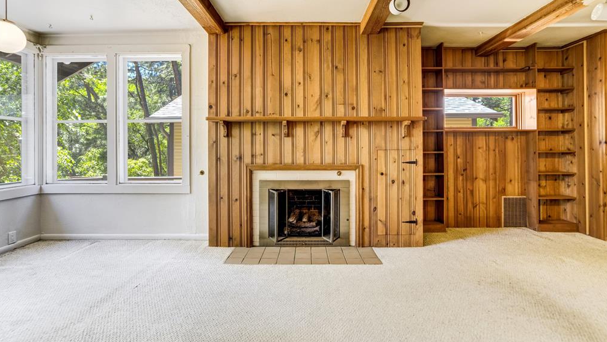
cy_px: 147
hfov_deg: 95.9
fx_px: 274
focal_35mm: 17
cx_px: 306
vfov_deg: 63.7
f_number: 7.1
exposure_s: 1/25
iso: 400
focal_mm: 16
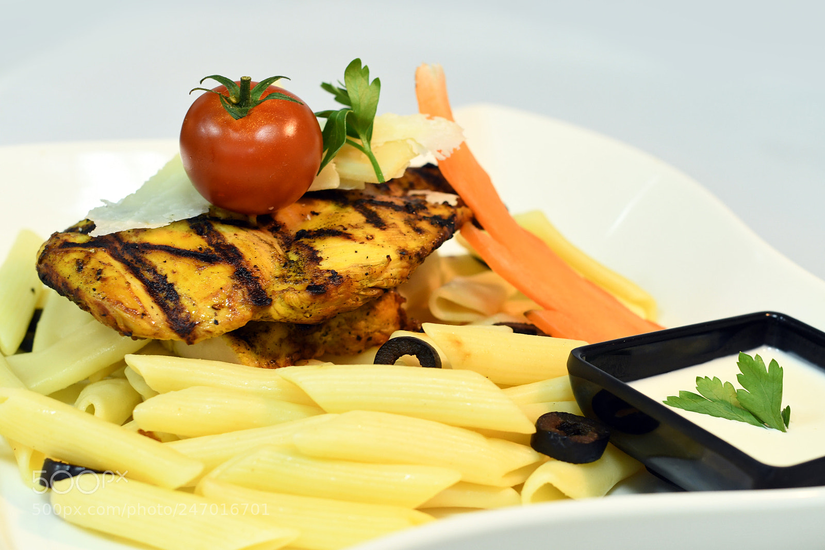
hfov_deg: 27.0
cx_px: 412
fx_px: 1718
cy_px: 275
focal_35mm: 75
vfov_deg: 18.2
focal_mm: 50
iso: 800
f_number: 5.6
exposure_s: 1/80
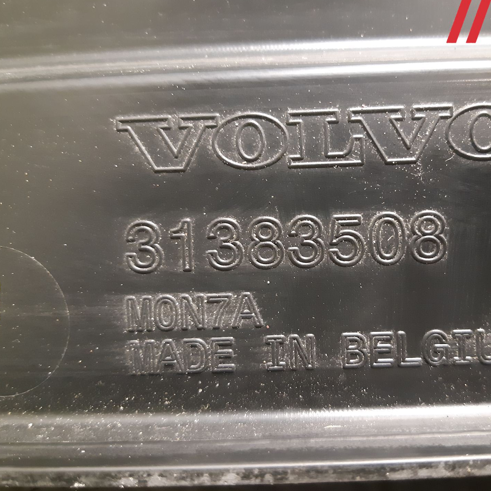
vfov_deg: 49.7
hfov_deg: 49.3
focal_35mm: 33
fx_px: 530
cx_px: 305
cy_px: 249
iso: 640
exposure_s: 1/17
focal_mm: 3.93
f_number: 1.7
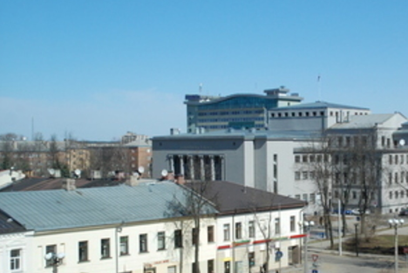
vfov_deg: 20.6
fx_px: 749
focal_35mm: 66
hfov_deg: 29.9
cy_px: 178
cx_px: 310
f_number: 5.6
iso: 320
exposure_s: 1/1500
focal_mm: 26
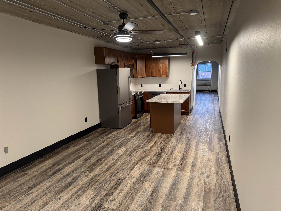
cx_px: 140
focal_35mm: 24
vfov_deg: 56.8
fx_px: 195
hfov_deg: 71.6
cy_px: 106
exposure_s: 1/75
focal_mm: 6.76
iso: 200
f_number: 1.78
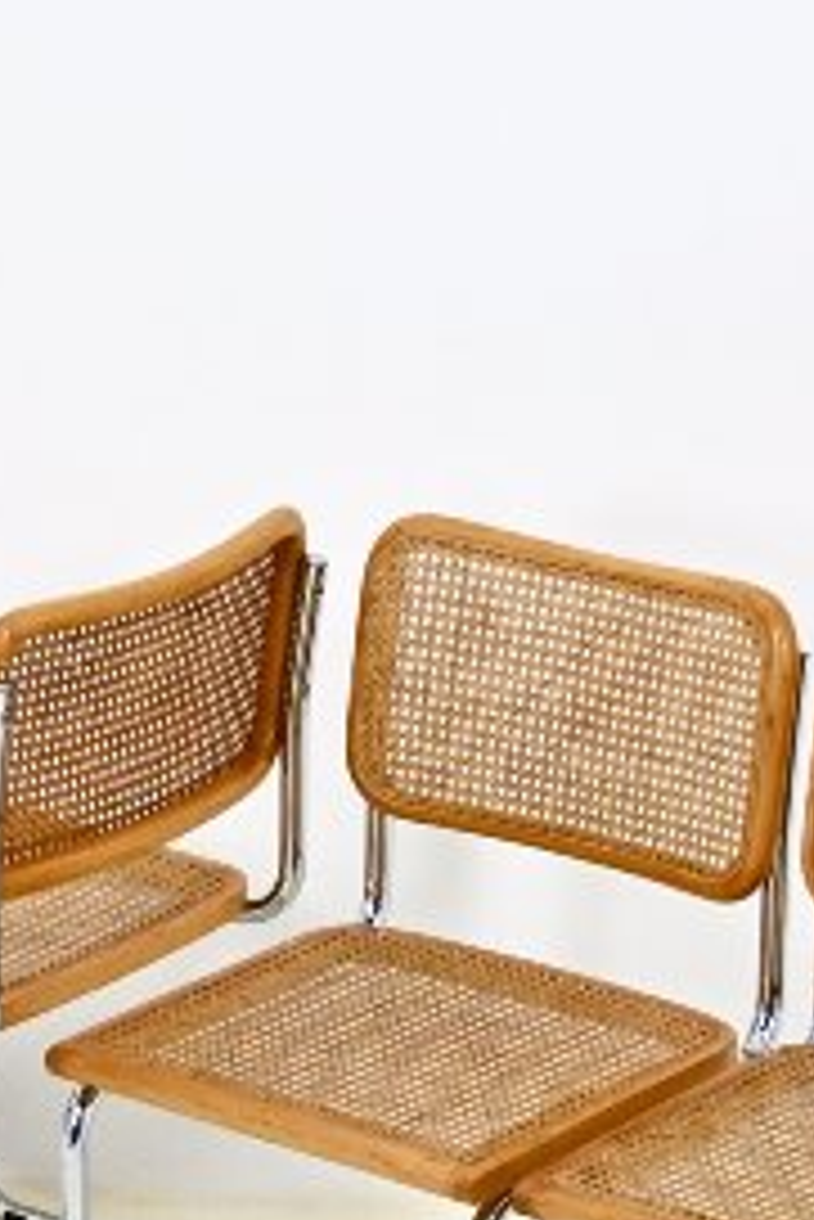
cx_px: 292
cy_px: 1261
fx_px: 5287
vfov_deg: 13.0
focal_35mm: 156
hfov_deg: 8.8
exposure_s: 1/125
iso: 1000
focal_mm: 23.5
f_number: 3.8
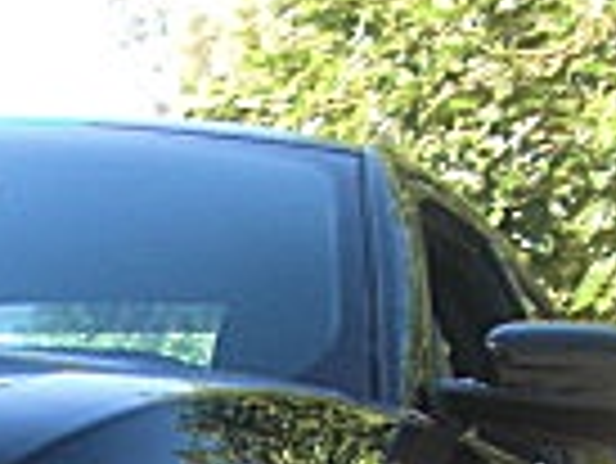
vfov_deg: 8.3
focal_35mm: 168
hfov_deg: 10.9
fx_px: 2992
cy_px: 1009
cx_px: -549
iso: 50
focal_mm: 6.3
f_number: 2.8
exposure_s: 1/100
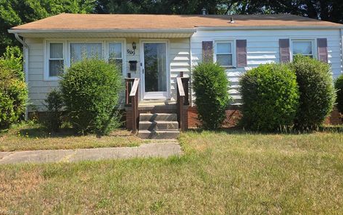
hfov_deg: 70.4
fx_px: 243
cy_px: 78
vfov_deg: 47.1
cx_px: 176
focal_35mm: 26
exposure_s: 1/2558
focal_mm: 6.3
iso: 80
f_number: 1.7
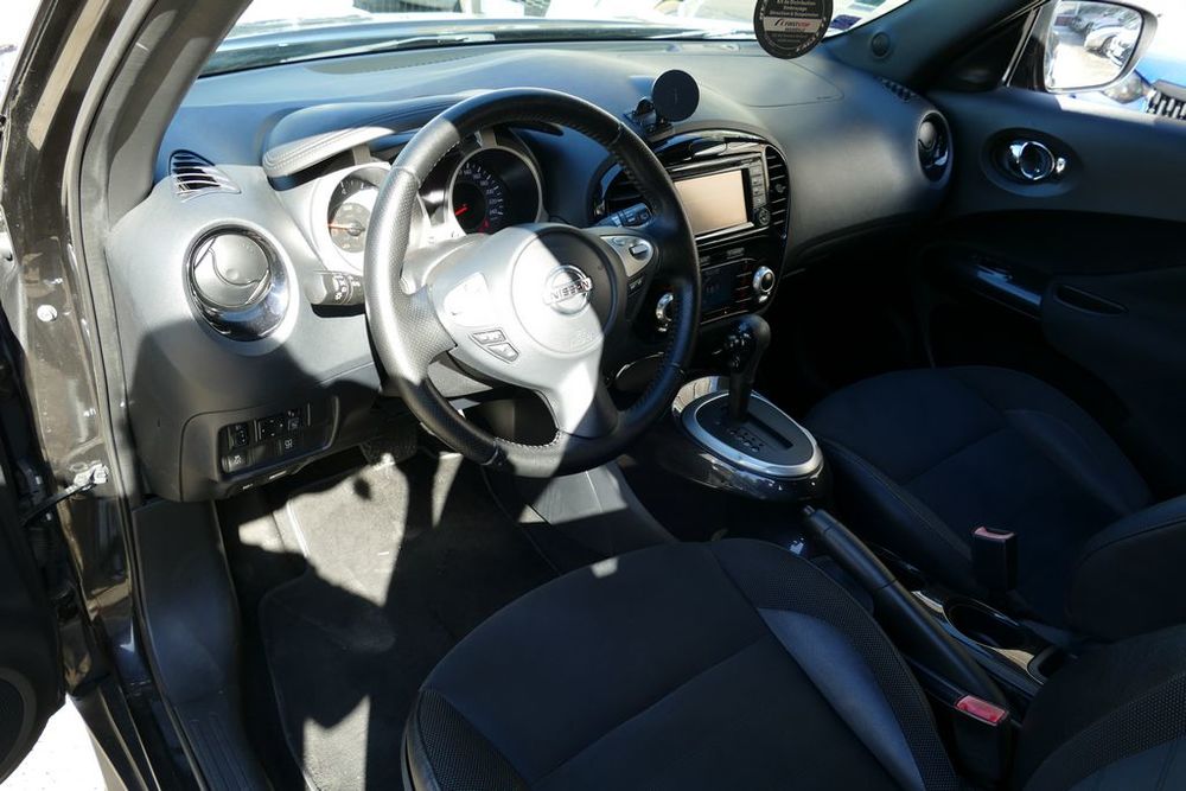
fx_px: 824
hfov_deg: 71.5
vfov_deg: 51.3
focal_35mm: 25
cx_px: 593
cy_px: 396
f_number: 2.8
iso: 125
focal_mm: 9.12
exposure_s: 1/160
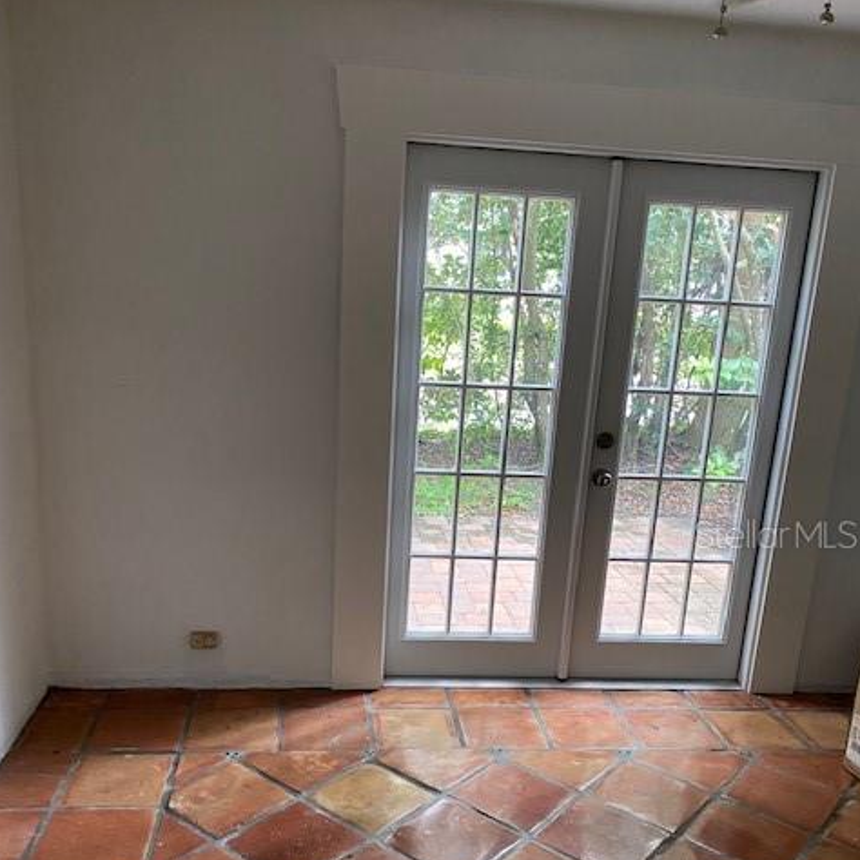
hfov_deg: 52.5
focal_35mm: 31
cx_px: 430
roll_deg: -3.6
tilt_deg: -14.0
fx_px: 871
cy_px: 533
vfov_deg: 52.0
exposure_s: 1/60
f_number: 1.8
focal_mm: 4.25
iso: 200
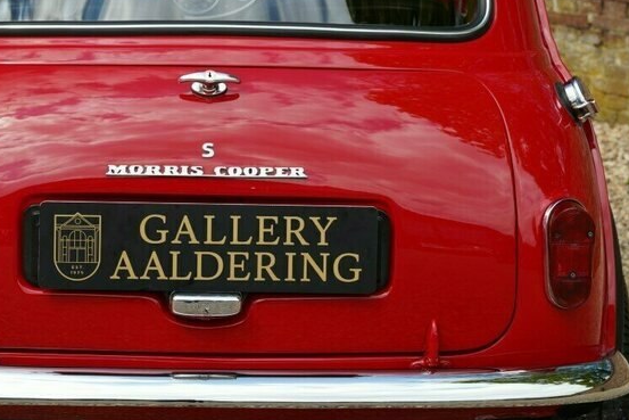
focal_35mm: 102
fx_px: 1790
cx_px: 231
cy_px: 93
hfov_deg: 19.9
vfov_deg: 13.3
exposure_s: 1/125
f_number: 5.6
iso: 100
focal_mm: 47.2
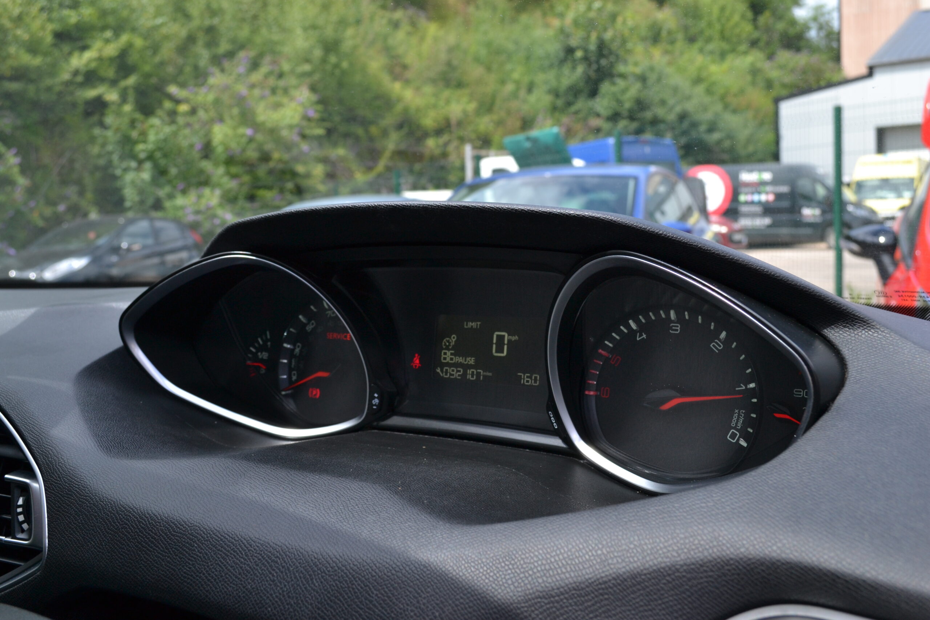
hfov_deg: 53.1
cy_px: 310
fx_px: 930
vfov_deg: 36.9
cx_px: 465
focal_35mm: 36
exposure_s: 1/125
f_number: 5.6
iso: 160
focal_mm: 24
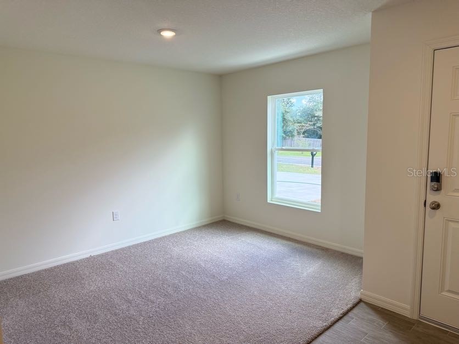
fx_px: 318
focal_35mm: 24
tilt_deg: -6.2
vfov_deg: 56.8
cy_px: 172
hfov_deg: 71.6
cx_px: 230
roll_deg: +1.6
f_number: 1.78
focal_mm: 6.76
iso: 100
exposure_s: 1/297
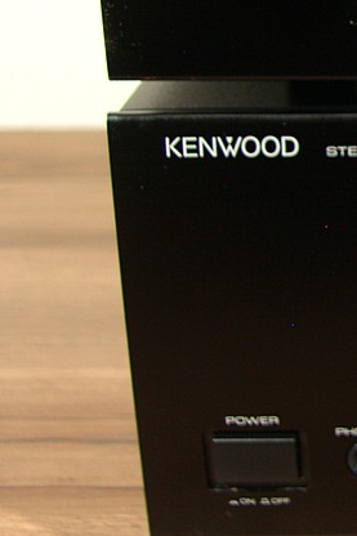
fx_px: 1489
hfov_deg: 12.5
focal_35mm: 100
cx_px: 641
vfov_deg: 20.3
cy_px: 151
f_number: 2.5
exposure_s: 1/40
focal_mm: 10.3
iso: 50
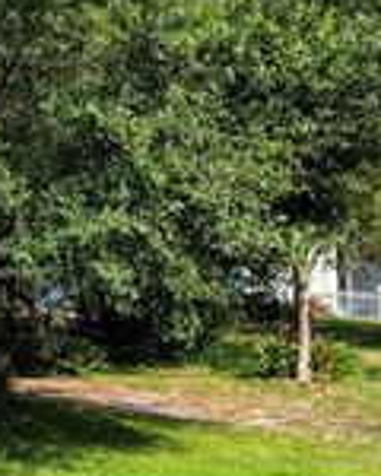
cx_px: -400
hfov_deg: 13.5
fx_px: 1353
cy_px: 92
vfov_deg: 19.7
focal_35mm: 96
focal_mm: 6.3
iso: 80
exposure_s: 1/2463
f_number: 1.7
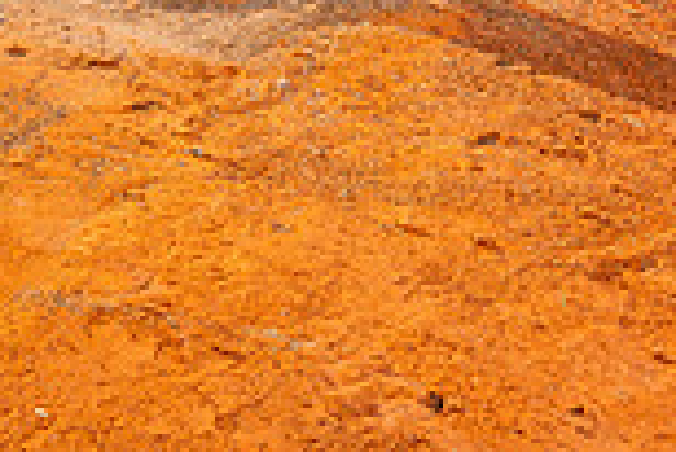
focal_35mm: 137
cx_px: 123
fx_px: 2575
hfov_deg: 14.9
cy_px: -531
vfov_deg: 9.2
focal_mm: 47
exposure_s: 1/250
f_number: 6.3
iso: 100
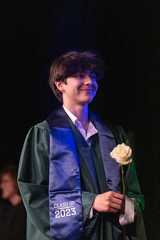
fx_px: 800
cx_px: 80
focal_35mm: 120
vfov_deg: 17.1
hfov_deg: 11.4
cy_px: 120
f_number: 2.8
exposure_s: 1/1000
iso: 16000
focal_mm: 120
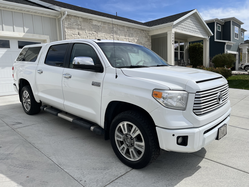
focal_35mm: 26
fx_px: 187
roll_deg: +3.1
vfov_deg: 53.1
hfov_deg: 67.3
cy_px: 94
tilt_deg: -6.4
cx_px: 124
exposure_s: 1/4854
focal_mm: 5.1
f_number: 1.6
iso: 50
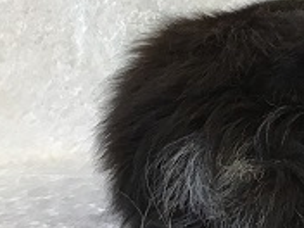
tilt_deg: +0.6
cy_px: 15
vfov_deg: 16.5
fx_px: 773
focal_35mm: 88
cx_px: 425
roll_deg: +0.1
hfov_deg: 19.9
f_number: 2.4
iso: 50
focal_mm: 3.3
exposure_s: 1/33
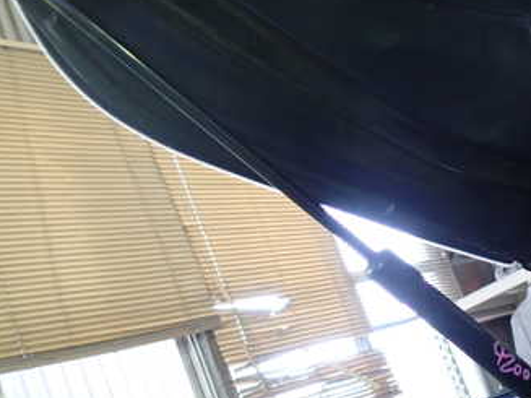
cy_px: 304
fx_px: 843
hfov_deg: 34.4
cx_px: 380
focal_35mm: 55
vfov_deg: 26.2
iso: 320
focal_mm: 5.4
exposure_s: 1/30
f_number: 2.3
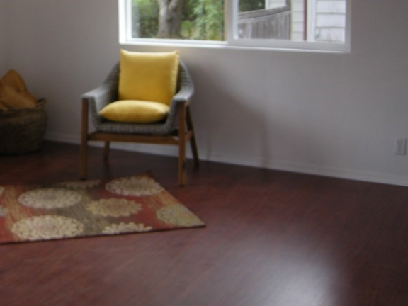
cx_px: 76
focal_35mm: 64
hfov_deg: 29.5
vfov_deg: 22.8
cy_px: 103
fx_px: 754
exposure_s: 1/62.3
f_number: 2.7
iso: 74
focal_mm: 7.5
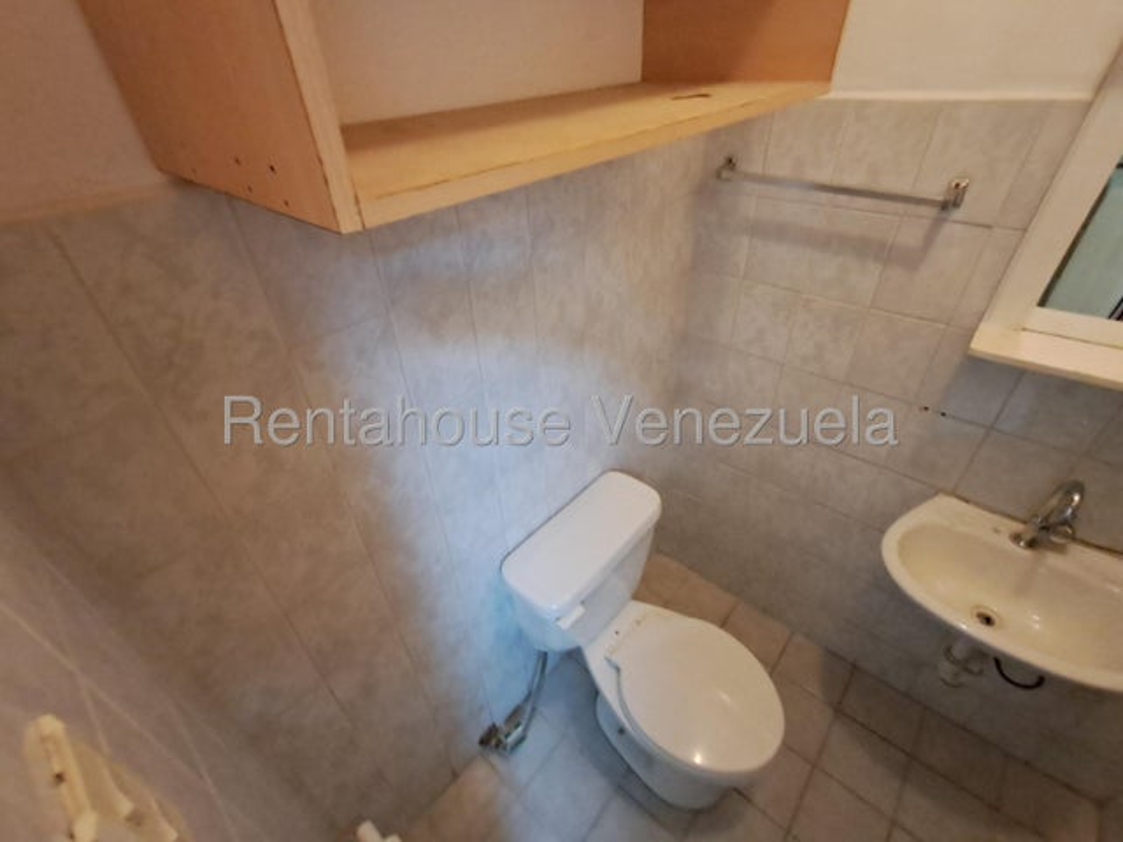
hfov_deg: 94.5
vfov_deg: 78.1
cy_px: 421
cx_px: 562
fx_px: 519
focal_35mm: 16
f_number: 2.2
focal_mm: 1.64
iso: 400
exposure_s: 1/24
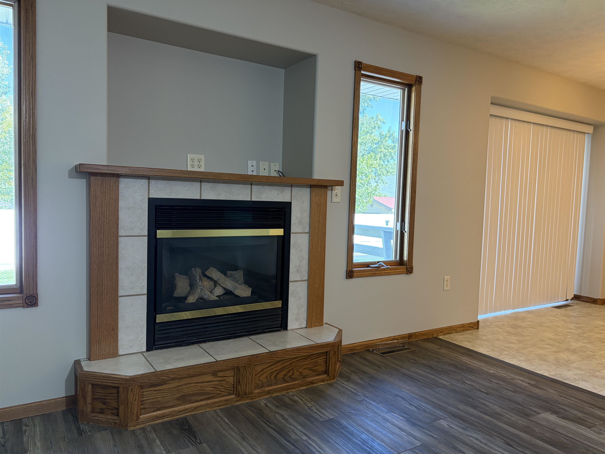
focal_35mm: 26
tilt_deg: -3.2
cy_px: 227
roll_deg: -0.7
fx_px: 454
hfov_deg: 67.3
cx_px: 302
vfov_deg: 53.1
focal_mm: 5.96
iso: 160
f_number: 1.6
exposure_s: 1/60
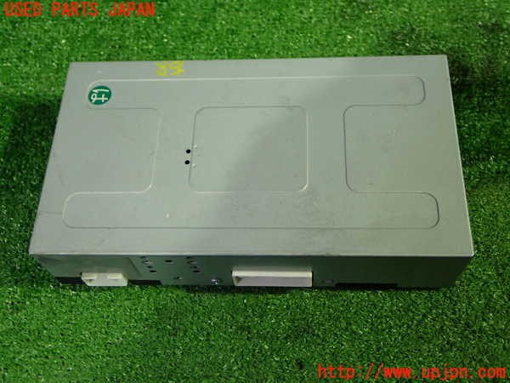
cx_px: 255
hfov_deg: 45.8
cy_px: 192
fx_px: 604
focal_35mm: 41
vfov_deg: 35.1
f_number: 2.8
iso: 640
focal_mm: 7.31
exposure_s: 1/40
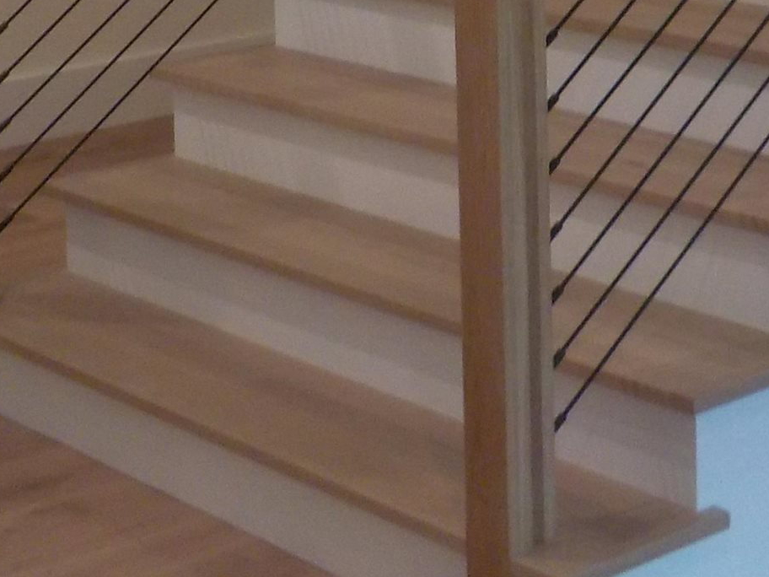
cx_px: 488
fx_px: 2244
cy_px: -286
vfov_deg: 13.8
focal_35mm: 101
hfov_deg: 19.4
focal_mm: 4.1
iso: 200
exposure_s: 1/30
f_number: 3.3
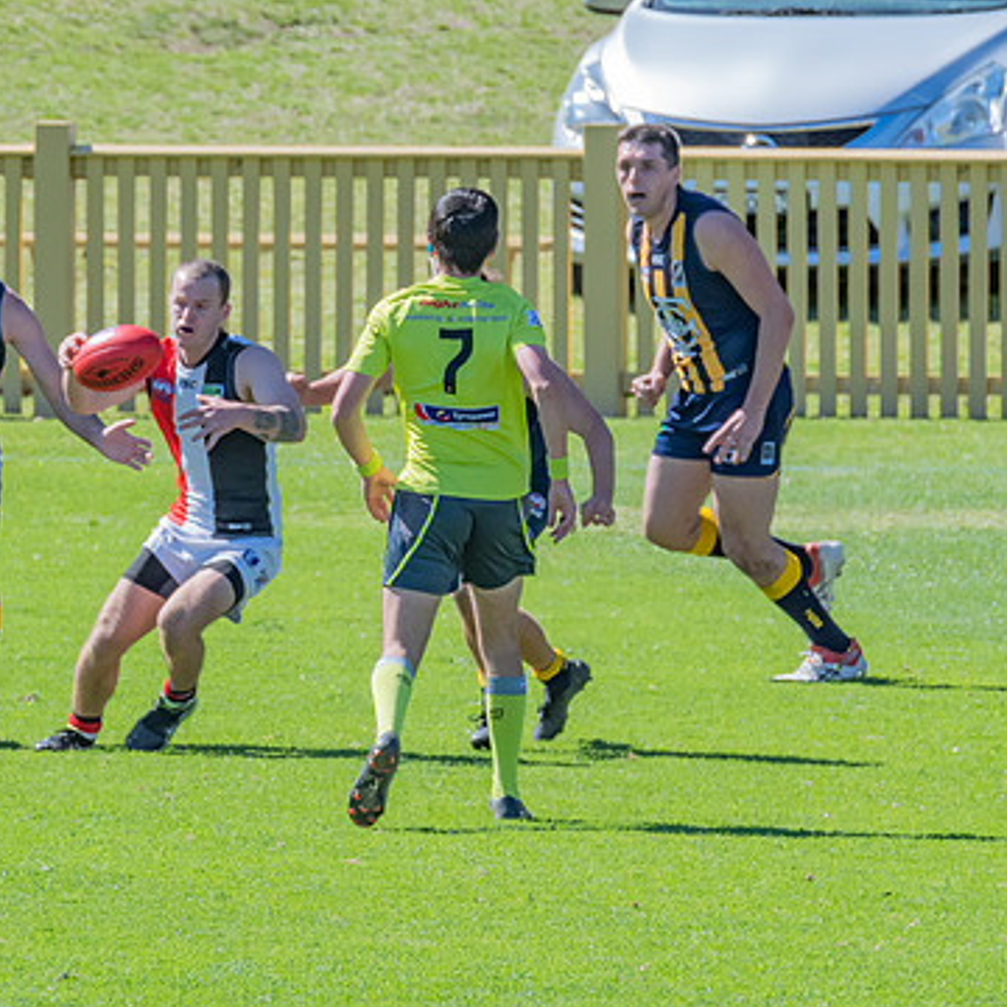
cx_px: 346
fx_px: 44859
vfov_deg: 1.3
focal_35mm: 1363
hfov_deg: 1.3
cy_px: 649
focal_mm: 550
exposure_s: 1/640
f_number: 14
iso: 800
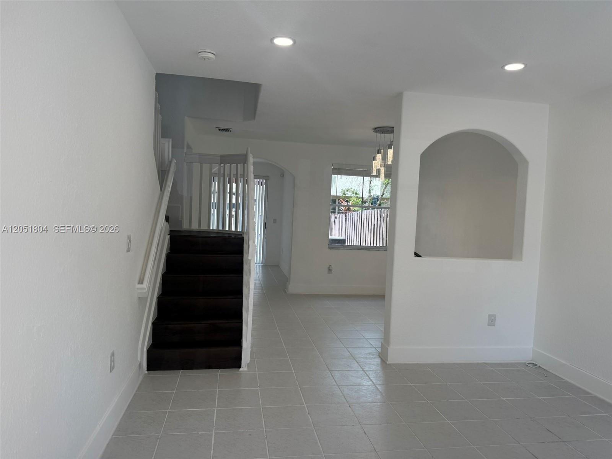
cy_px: 230
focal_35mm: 24
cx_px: 306
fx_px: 424
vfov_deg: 56.8
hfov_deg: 71.6
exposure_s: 1/405
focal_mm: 6.76
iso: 100
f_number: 1.78
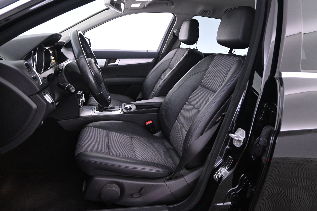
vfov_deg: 49.1
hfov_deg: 68.9
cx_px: 158
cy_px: 106
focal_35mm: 26
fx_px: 231
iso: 3200
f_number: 3.5
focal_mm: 17.5
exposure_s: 1/30
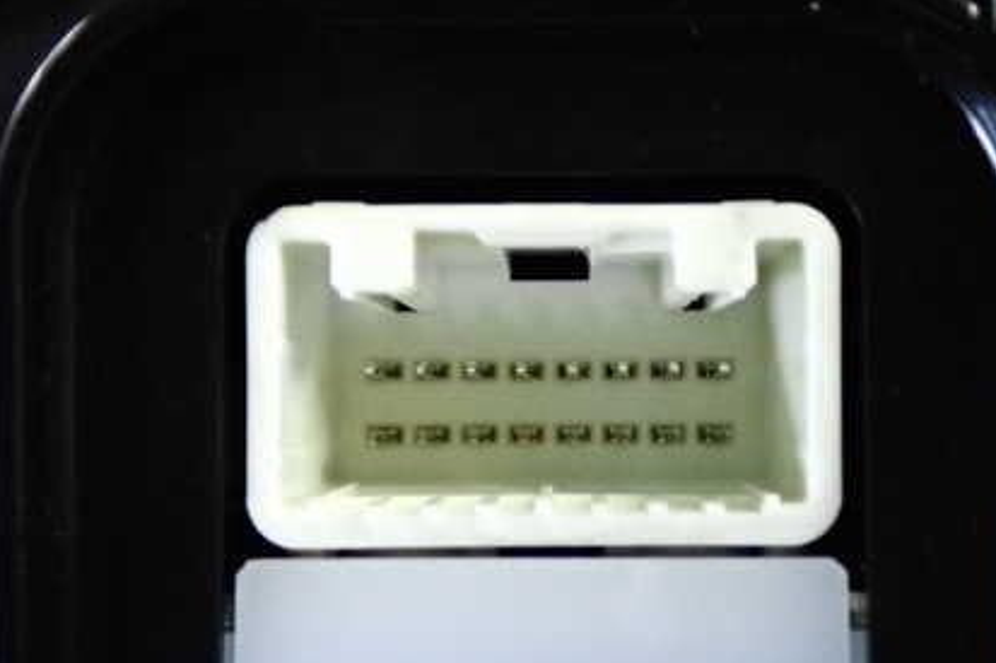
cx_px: 581
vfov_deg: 21.9
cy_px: 383
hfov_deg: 32.3
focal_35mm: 62
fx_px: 1715
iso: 2500
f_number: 2.8
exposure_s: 1/125
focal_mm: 7.31
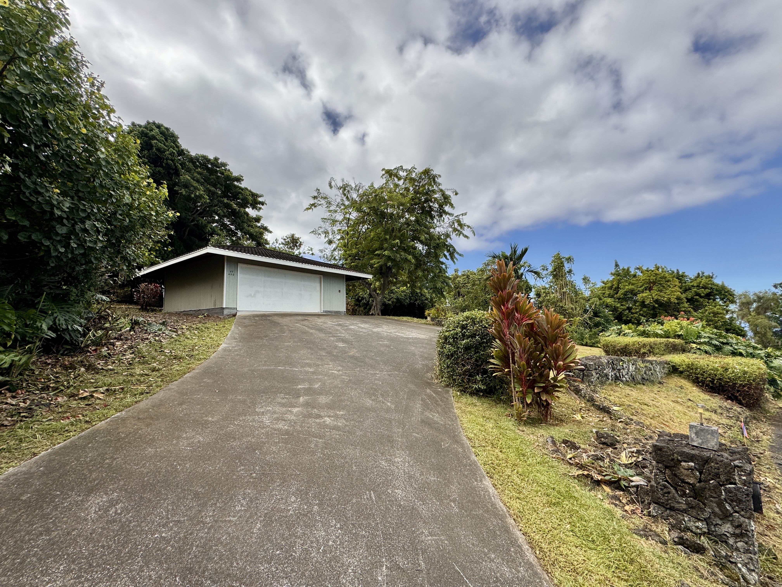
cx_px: 391
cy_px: 294
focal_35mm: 14
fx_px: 316
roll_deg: +1.1
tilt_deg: +5.4
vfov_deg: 85.7
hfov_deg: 102.1
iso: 50
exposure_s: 1/1299
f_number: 2.2
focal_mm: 2.22
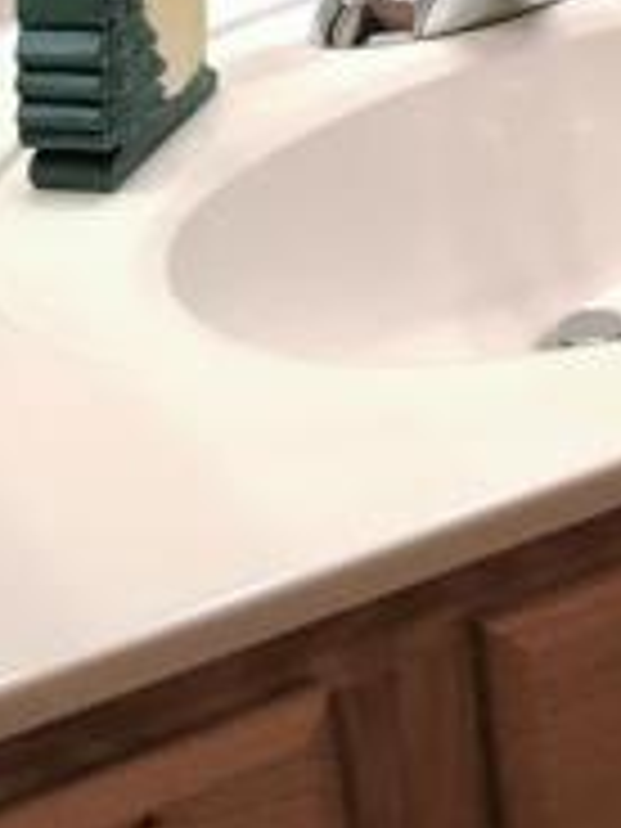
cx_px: 774
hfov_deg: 12.3
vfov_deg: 16.4
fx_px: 2799
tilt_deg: -20.1
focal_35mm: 117
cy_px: -27
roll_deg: +3.4
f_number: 1.8
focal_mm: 3.99
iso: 40
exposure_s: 1/24
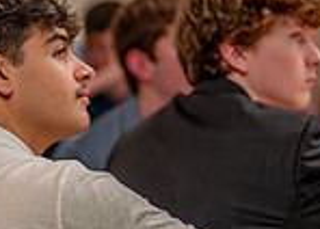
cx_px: 61
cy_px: 200
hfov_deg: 8.2
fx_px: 2220
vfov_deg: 5.9
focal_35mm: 244
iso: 1600
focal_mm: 50
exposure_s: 1/400
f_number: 1.2
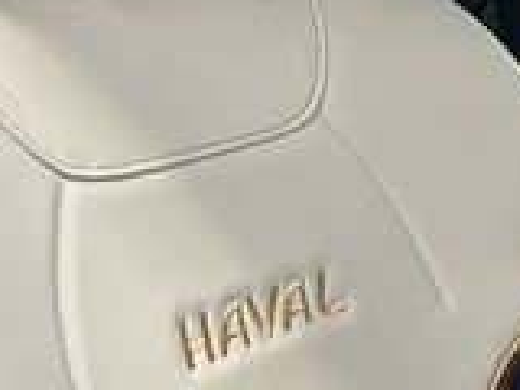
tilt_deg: -20.5
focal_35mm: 135
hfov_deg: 12.1
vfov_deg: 10.6
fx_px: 2028
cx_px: 1196
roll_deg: +0.4
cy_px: 603
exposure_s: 1/50
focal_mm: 6.86
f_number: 1.78
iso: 320
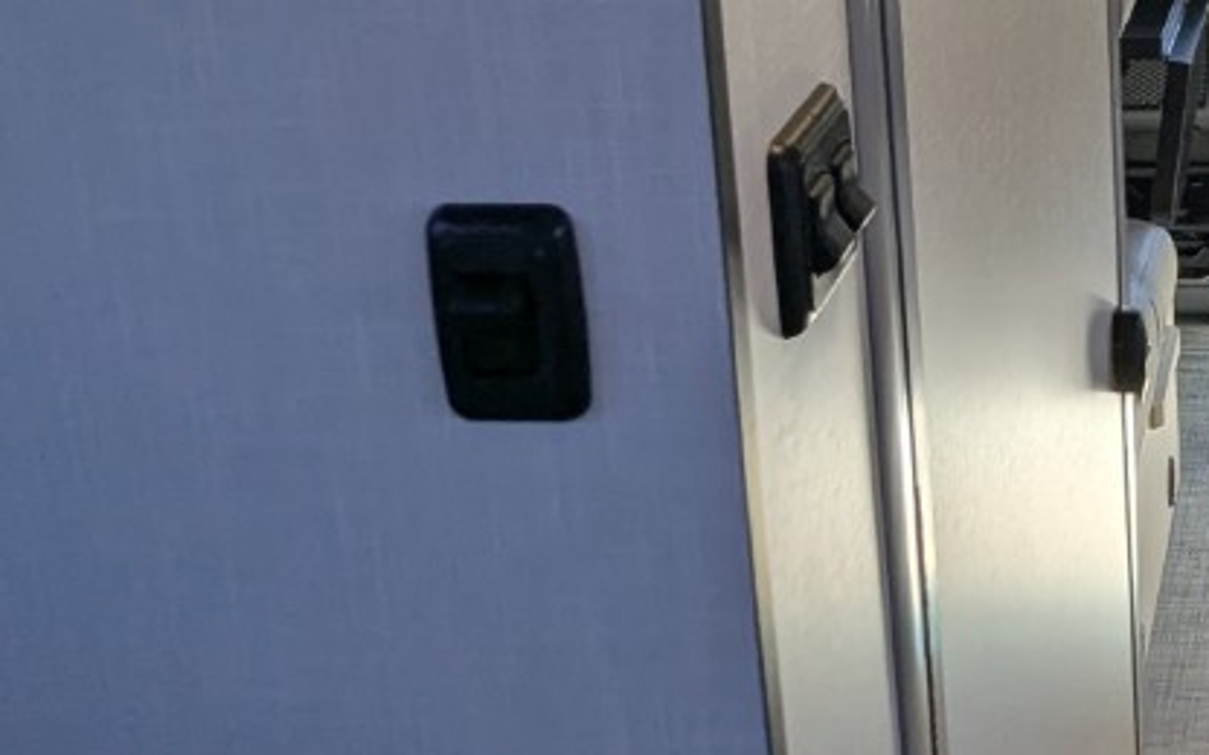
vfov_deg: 21.7
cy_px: -55
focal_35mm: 57
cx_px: 1370
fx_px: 1878
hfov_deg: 31.2
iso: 63
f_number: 2.2
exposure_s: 1/189
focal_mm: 2.35
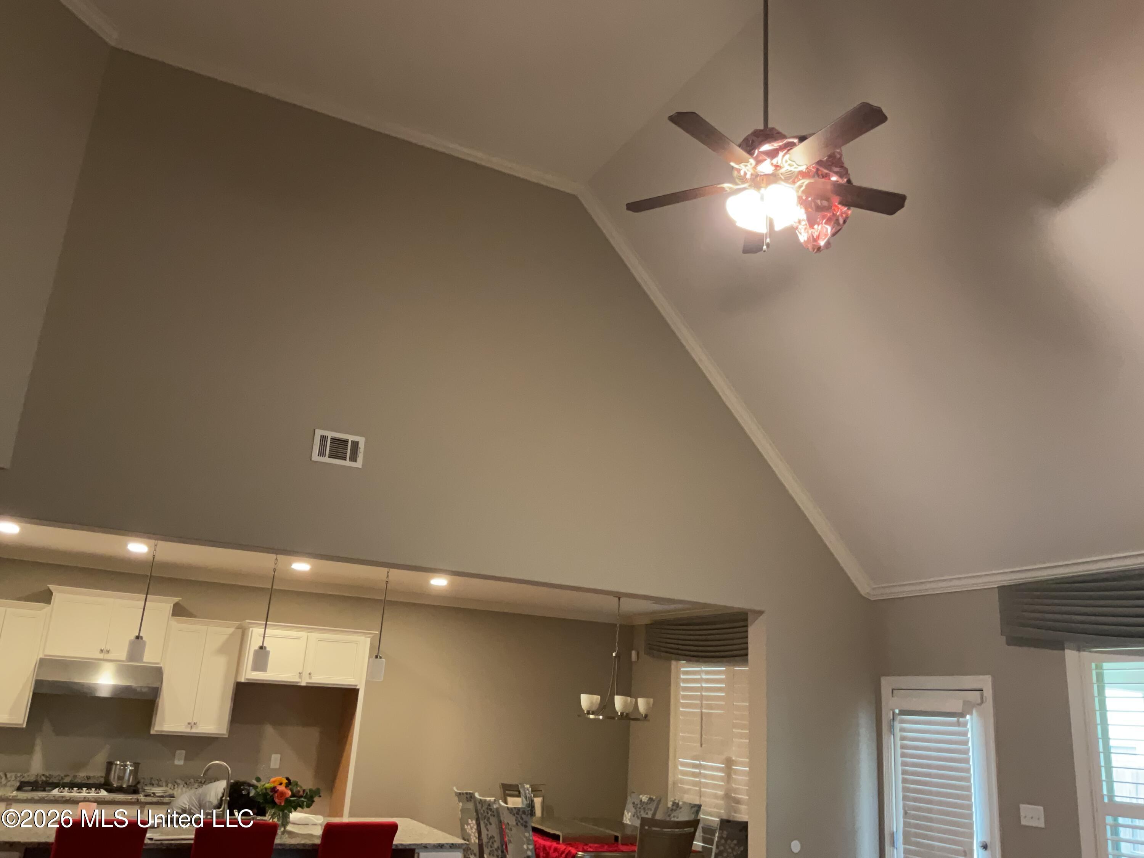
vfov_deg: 48.2
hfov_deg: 61.7
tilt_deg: +16.3
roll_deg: -3.4
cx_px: 572
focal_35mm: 29
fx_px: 958
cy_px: 429
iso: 200
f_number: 1.8
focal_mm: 3
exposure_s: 1/40
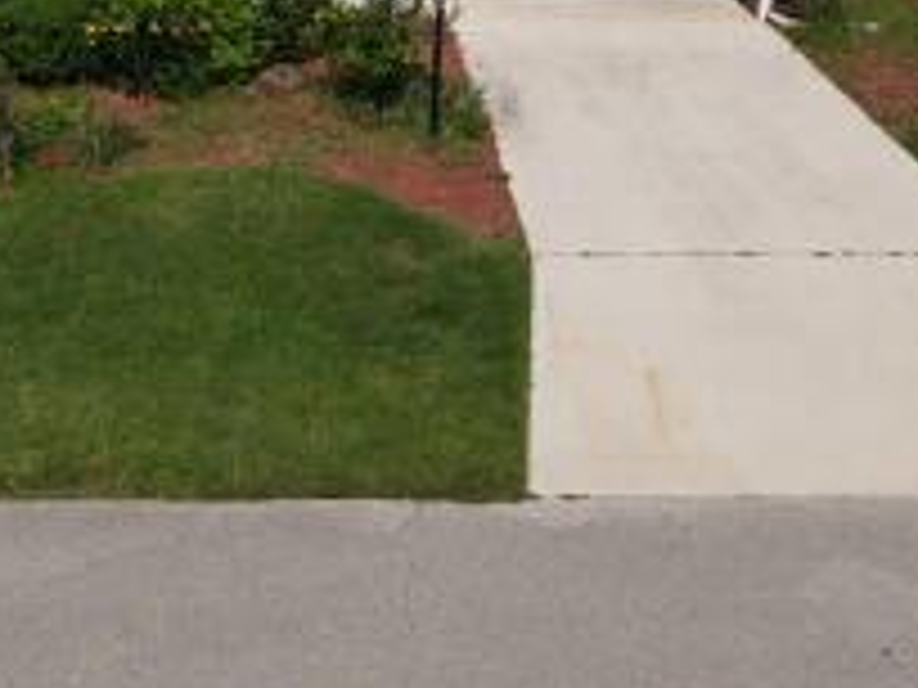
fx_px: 1246
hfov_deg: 39.7
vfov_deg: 29.4
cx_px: 266
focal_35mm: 47
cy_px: 49
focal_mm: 4.5
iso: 100
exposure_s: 1/90
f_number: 2.8
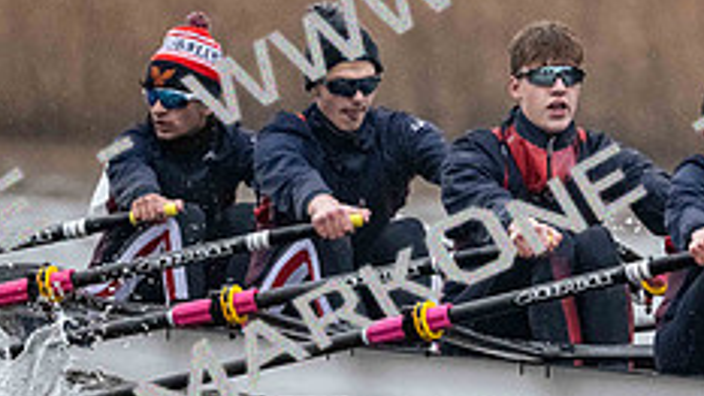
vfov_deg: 1.2
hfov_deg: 2.1
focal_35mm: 1042
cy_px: 135
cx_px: 556
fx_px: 19449
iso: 6400
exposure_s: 1/1600
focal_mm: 400
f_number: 4.5
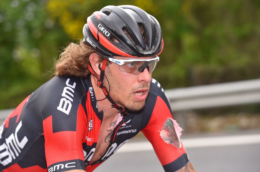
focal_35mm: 135
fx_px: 972
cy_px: 86
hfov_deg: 15.2
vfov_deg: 10.1
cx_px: 130
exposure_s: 1/640
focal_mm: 135
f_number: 5
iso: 320
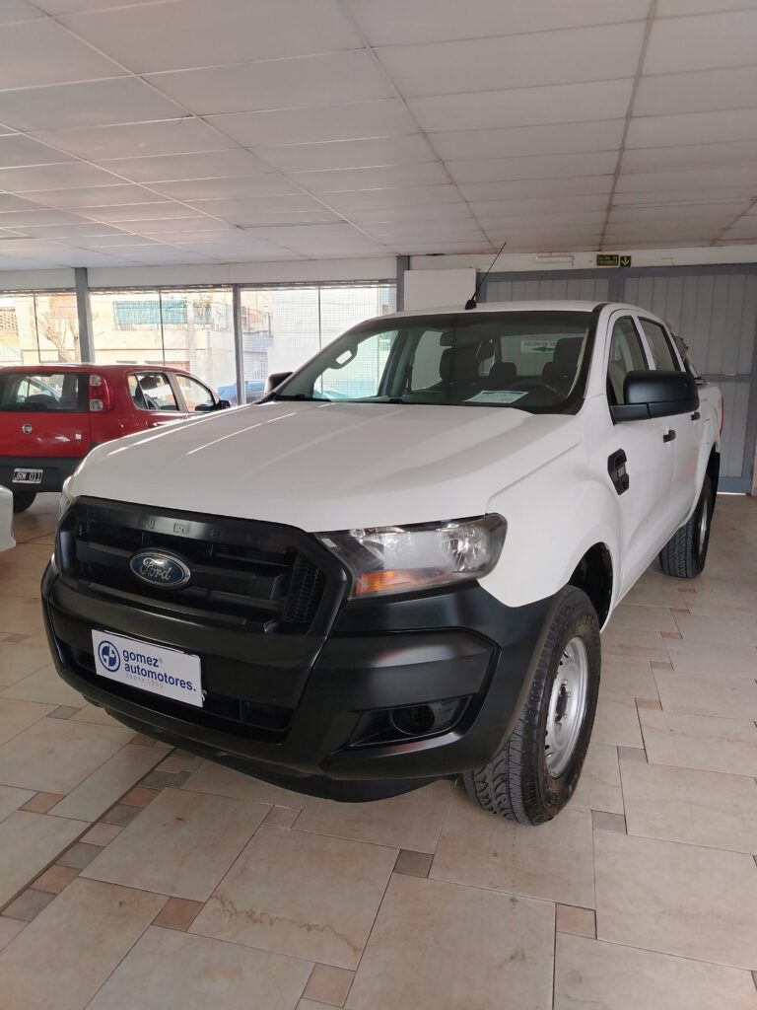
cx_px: 378
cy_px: 505
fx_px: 700
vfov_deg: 71.6
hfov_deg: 56.8
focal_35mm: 24
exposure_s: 1/100
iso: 347
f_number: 1.75
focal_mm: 5.25
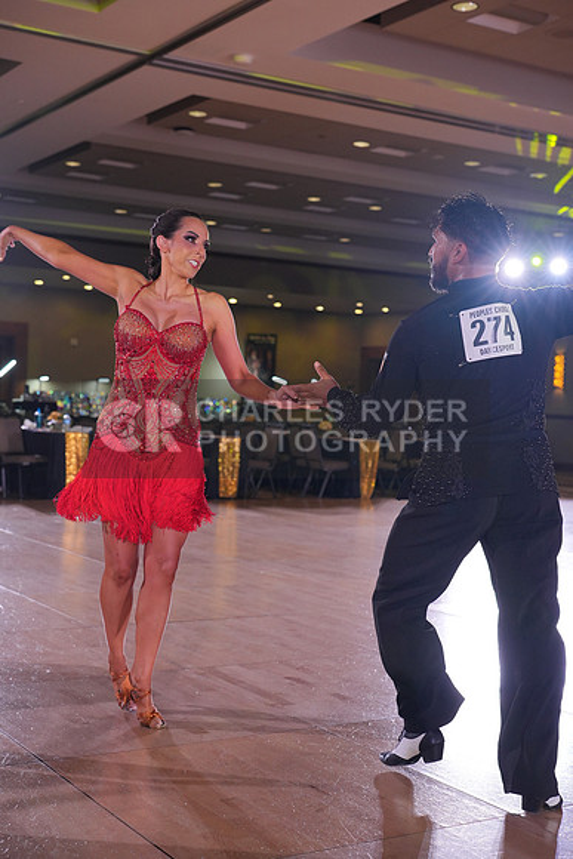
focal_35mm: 50
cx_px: 286
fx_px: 1193
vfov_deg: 39.6
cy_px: 430
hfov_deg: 27.0
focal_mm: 50
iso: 1250
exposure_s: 1/400
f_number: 4
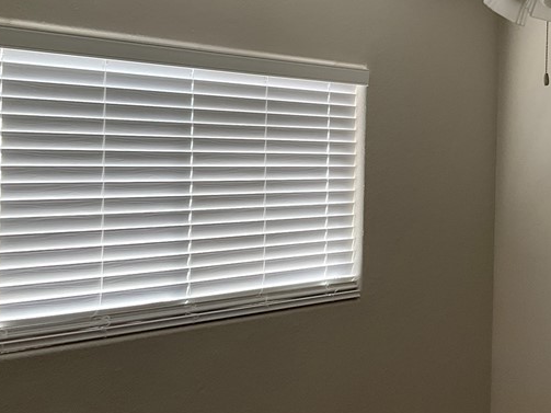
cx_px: 457
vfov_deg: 24.8
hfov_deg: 31.7
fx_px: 939
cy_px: 167
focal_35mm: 59
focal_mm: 3
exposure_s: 1/81
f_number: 1.8
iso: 64
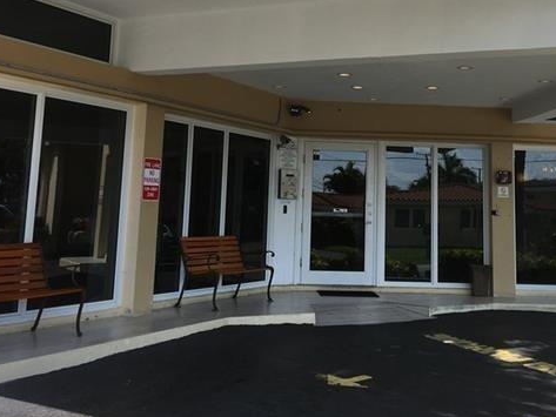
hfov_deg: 38.8
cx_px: 324
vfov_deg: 29.1
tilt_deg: +11.2
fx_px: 787
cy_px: 87
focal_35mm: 49
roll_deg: -0.4
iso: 25
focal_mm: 4.15
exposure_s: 1/927
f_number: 2.2
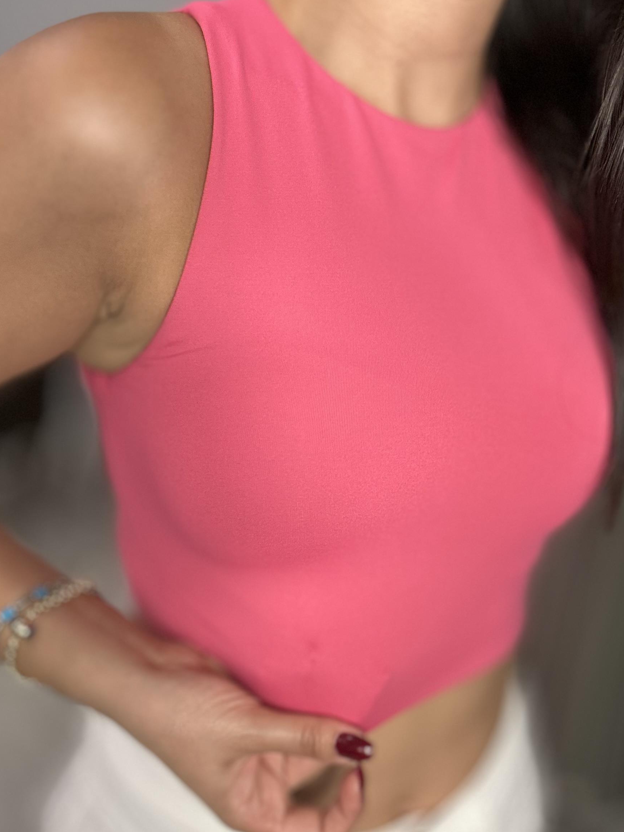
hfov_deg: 36.0
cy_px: 450
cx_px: 328
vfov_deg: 46.8
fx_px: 961
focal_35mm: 40
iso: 64
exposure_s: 1/50
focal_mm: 2.69
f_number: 1.9
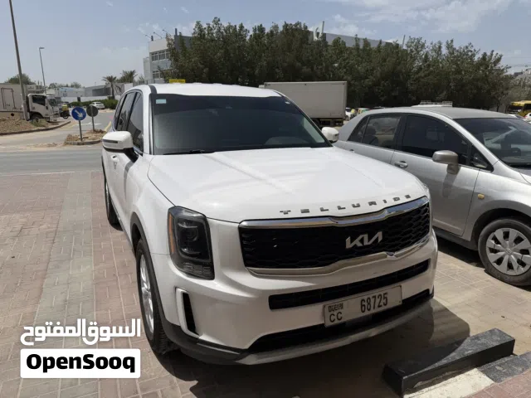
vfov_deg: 56.8
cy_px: 199
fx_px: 368
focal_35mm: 24
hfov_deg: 71.6
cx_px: 266
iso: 80
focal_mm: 6.76
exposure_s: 1/22727
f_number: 1.78
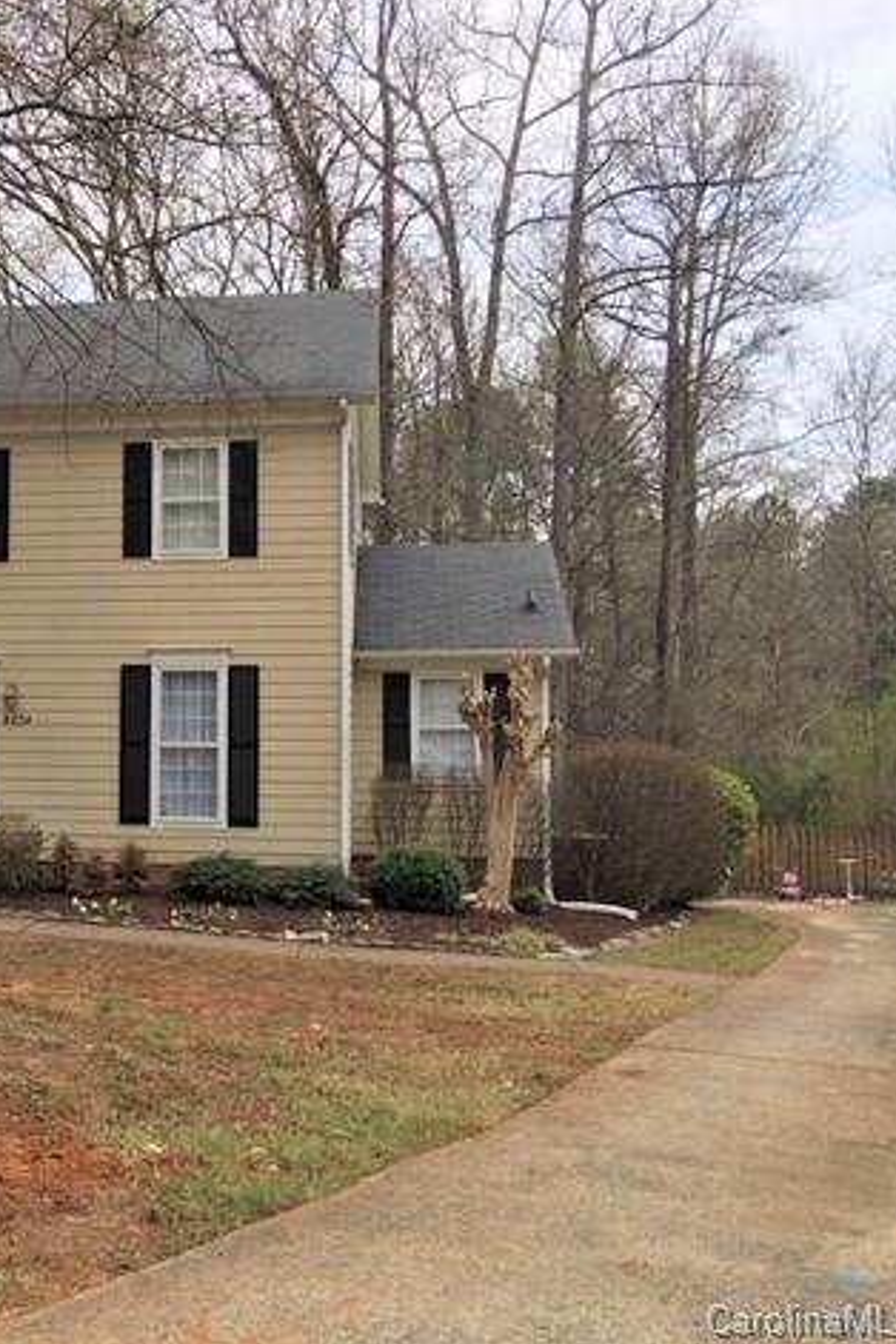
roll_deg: -0.3
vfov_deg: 47.4
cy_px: 662
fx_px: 1531
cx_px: 120
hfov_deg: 31.4
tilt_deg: +4.2
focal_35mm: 41
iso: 25
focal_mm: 4.15
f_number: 2.2
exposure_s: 1/327
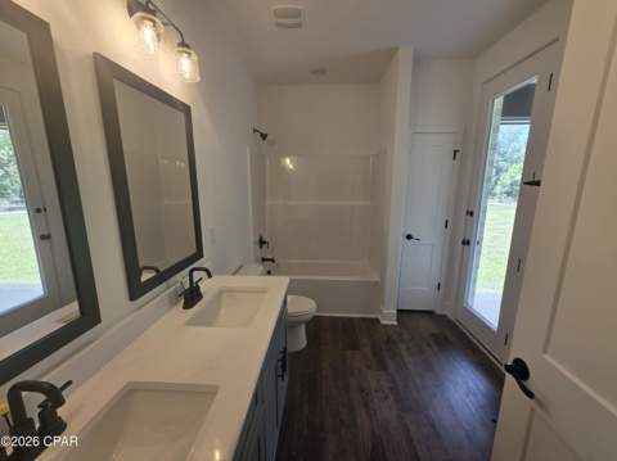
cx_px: 308
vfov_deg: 89.8
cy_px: 230
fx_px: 231
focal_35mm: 13
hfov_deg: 106.2
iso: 32
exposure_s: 1/120
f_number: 1.9
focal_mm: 2.2
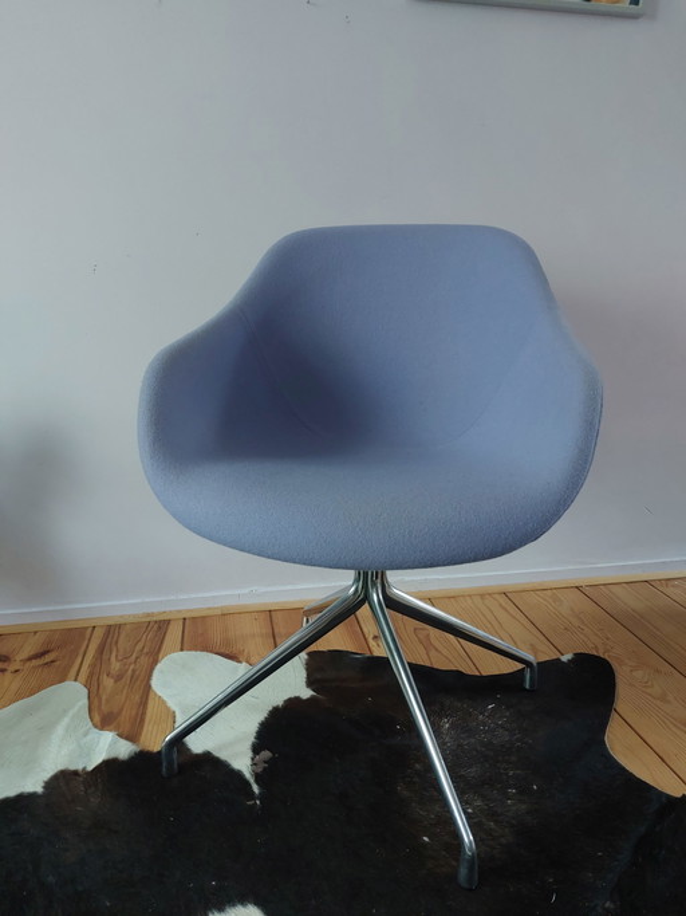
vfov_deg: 69.4
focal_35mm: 25
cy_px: 458
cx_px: 343
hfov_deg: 54.9
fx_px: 661
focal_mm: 5.23
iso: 400
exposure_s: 1/33.3
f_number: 1.8
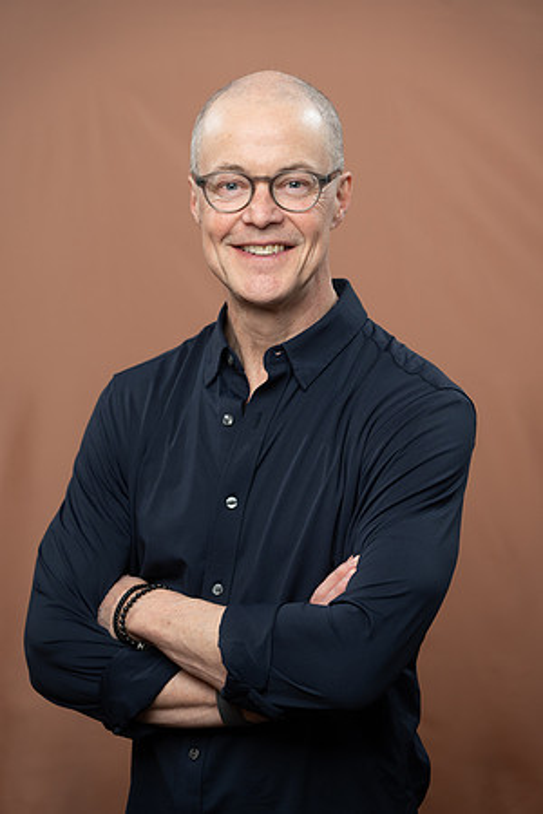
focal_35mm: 83
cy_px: 407
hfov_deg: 16.5
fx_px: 1878
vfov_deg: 24.5
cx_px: 272
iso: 320
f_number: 4
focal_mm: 83
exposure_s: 1/160
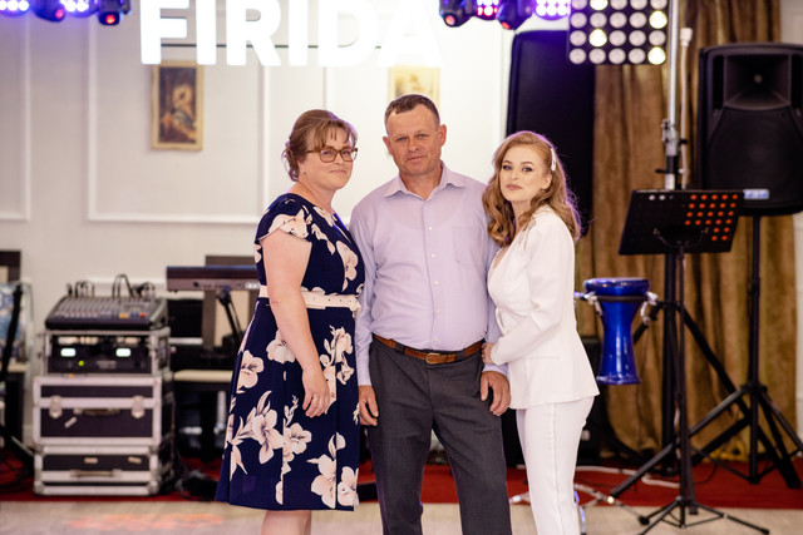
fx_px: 2856
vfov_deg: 10.7
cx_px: 402
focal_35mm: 128
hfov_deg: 16.0
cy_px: 268
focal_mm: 85
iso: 320
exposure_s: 1/160
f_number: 2.2
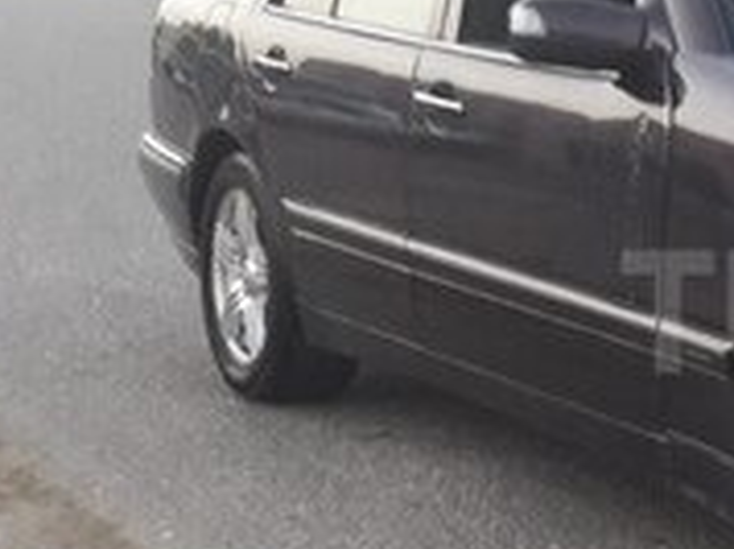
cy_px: 312
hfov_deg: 17.4
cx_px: 1043
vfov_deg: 14.2
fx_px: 2202
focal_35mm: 104
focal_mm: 3.7
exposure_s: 1/17
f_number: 1.9
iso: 160
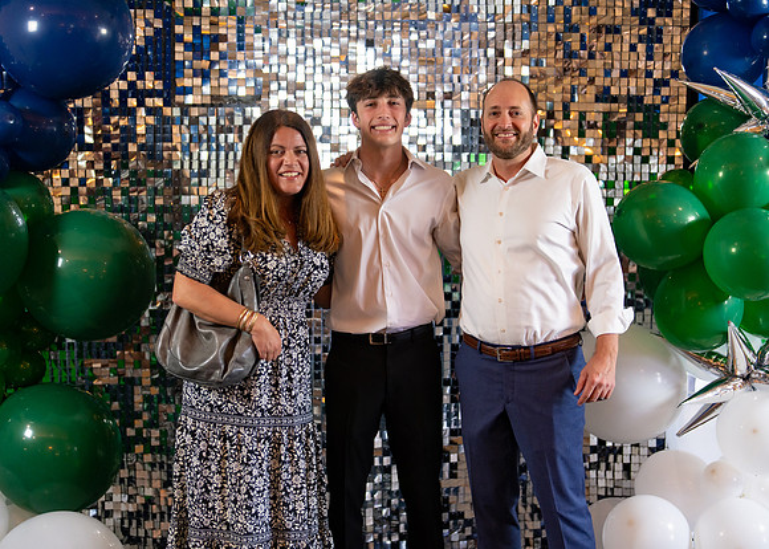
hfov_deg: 37.2
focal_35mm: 52
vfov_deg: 27.0
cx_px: 384
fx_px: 1144
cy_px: 274
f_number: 1.2
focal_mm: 50
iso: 800
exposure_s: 1/320
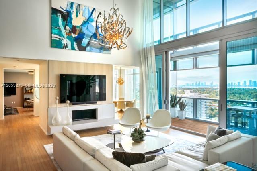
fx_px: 178
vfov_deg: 51.3
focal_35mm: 25
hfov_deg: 71.5
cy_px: 86
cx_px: 128
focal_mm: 25
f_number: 13
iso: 80
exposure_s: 1/50
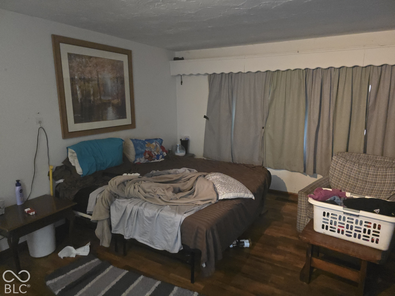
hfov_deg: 73.9
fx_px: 262
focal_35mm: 23
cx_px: 198
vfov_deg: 58.9
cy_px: 148
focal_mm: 6.3
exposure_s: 1/60
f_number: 1.7
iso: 2000
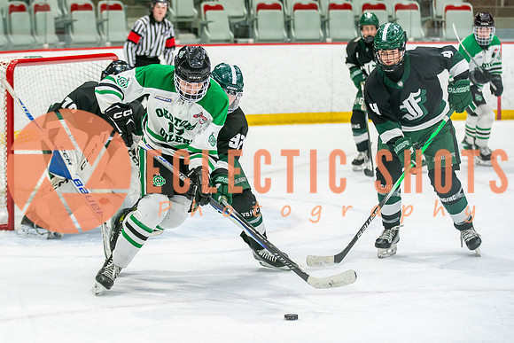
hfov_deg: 13.7
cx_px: 175
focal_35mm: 150
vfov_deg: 9.2
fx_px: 2136
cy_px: 140
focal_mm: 102
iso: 1000
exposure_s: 1/640
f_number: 3.2
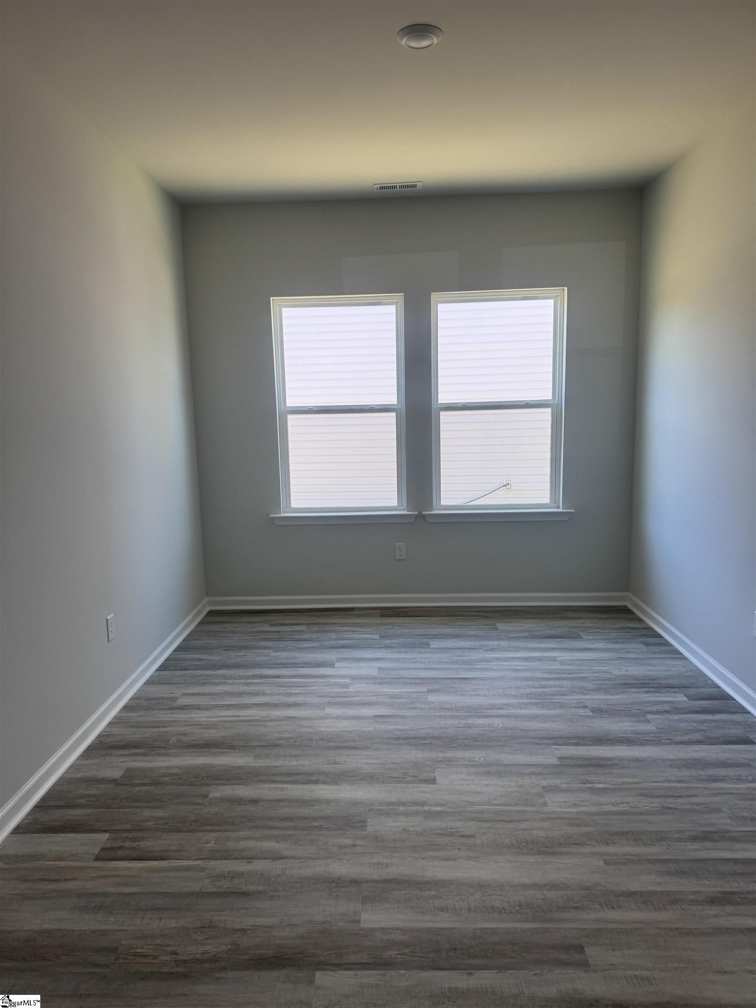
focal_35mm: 24
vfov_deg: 71.6
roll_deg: +1.8
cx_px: 378
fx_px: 699
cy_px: 504
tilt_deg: -8.3
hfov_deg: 56.8
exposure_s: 1/165
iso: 64
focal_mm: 6.76
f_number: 1.78
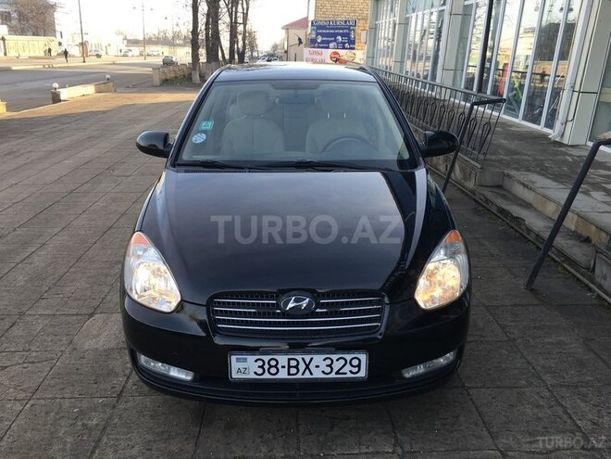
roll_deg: -2.1
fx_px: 512
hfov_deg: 61.7
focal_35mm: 29
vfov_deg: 48.2
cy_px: 230
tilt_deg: -18.9
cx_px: 306
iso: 25
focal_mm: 4.15
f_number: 2.2
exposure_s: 1/197
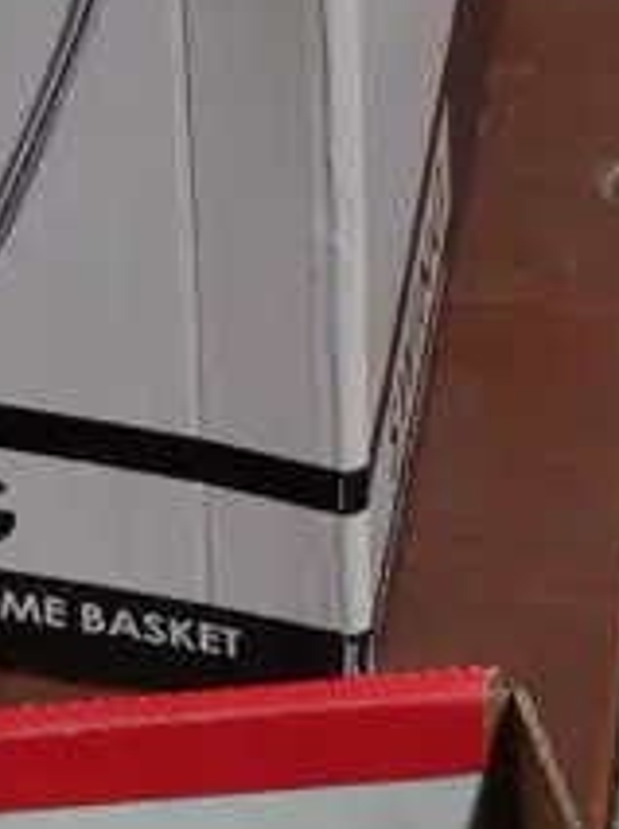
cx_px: -358
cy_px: -985
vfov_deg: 9.8
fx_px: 4376
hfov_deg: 7.9
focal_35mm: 183
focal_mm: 19
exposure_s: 1/60
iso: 320
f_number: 5
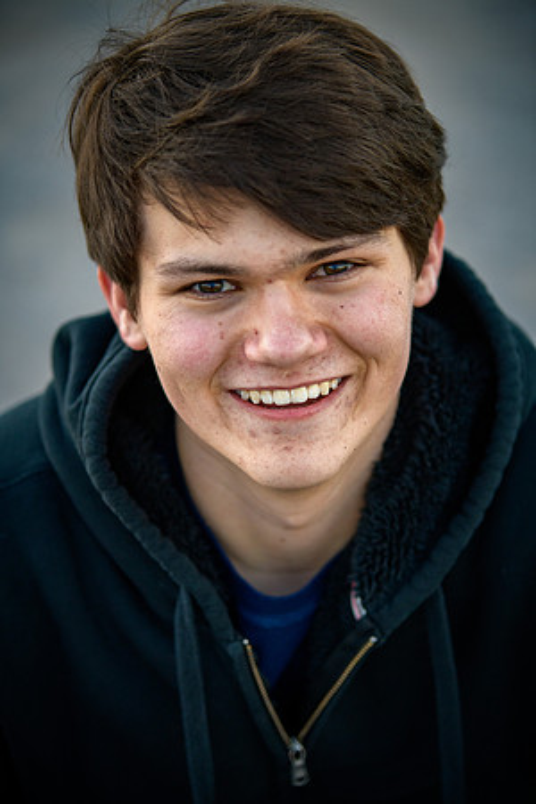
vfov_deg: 21.5
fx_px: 2122
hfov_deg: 14.4
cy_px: 402
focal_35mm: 95
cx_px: 268
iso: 250
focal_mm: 95
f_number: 2.8
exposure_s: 1/640
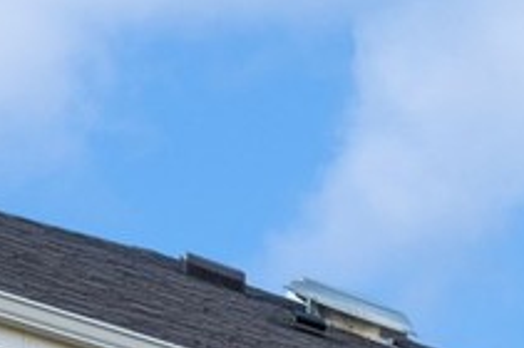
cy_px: 1273
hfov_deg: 8.9
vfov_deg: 8.1
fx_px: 1788
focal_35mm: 123
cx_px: 1957
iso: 200
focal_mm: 16
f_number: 9.5
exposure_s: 1/125
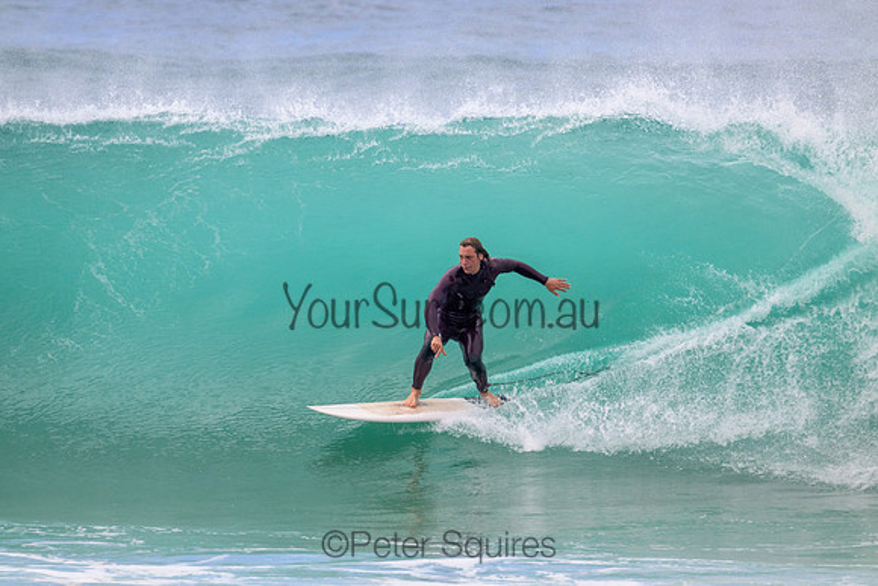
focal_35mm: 800
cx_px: 439
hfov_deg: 2.6
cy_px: 293
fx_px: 19515
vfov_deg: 1.7
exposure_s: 1/2000
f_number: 11
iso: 1600
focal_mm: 800
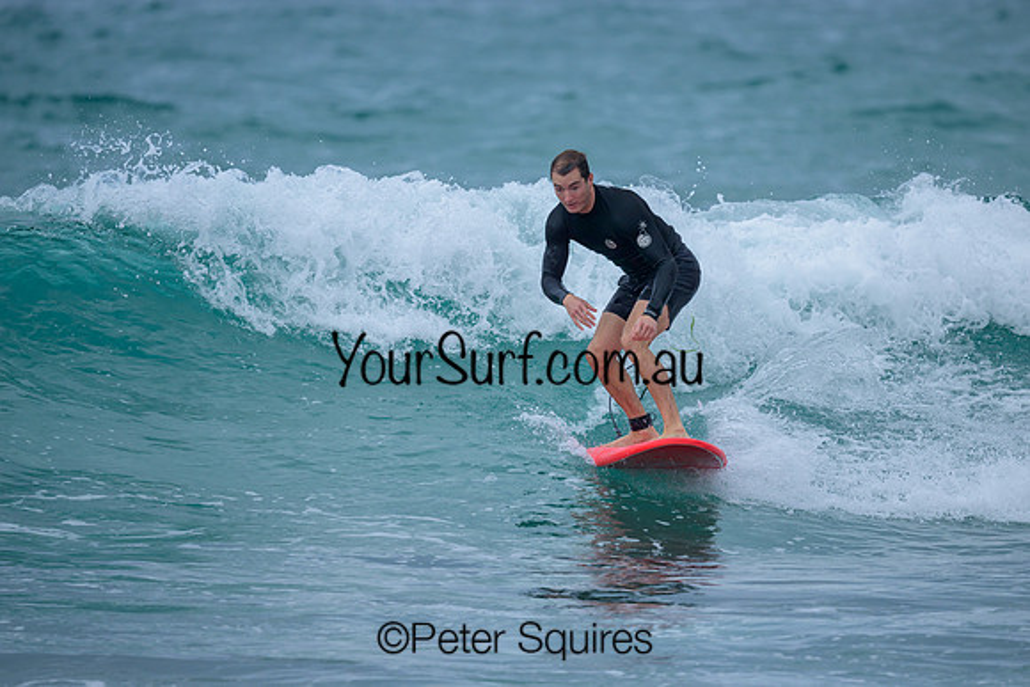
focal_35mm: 800
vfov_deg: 1.7
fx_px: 22893
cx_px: 515
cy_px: 344
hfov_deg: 2.6
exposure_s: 1/2000
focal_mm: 800
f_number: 6.3
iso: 450
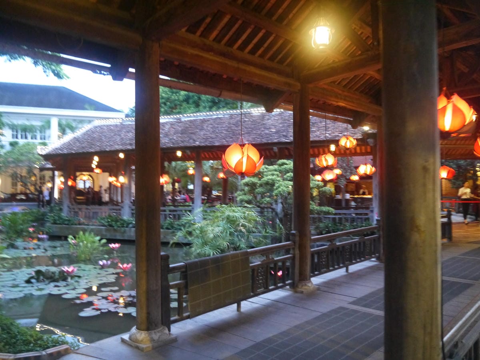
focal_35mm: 28
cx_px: 240
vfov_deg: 49.7
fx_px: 388
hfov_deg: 63.4
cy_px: 180
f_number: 3.5
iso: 1600
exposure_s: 1/20
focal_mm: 14
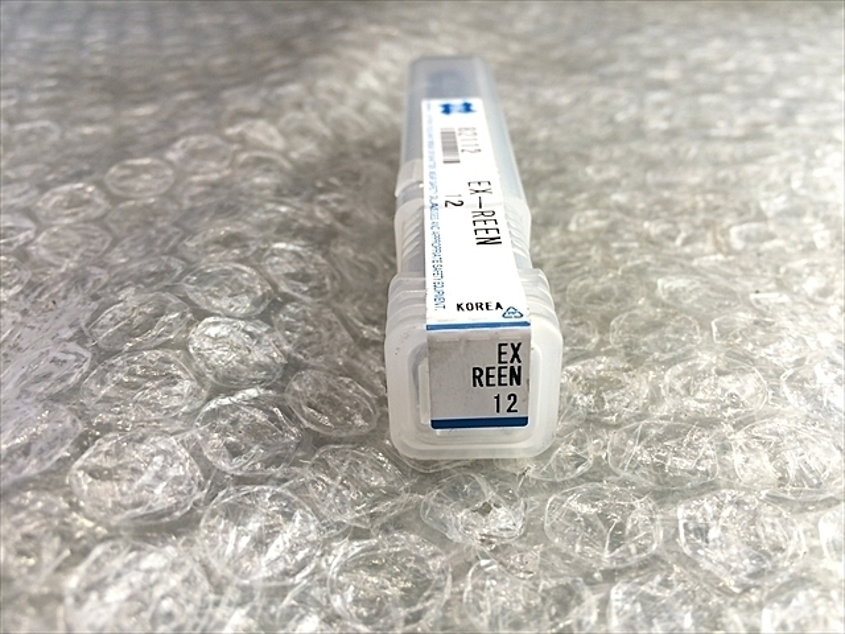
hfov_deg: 61.7
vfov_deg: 48.2
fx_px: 708
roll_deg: +1.1
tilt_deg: -33.9
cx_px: 422
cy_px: 317
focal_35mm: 29
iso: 40
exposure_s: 1/30
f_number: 2.2
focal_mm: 4.15
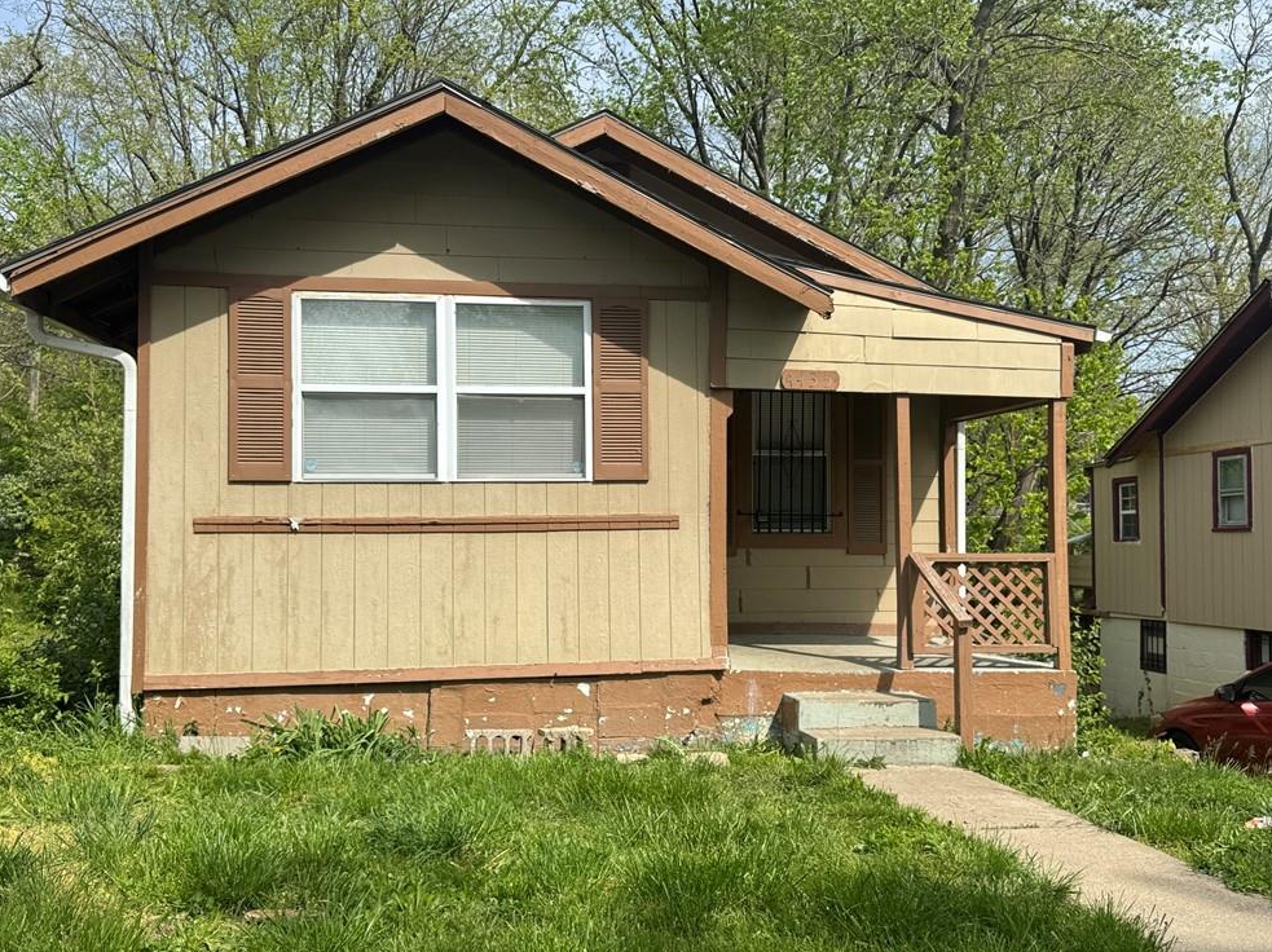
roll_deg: +1.2
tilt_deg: +2.2
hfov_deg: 69.4
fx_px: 918
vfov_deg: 54.8
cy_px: 460
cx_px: 617
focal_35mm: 25
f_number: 1.78
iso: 80
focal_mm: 6.76
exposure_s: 1/2506
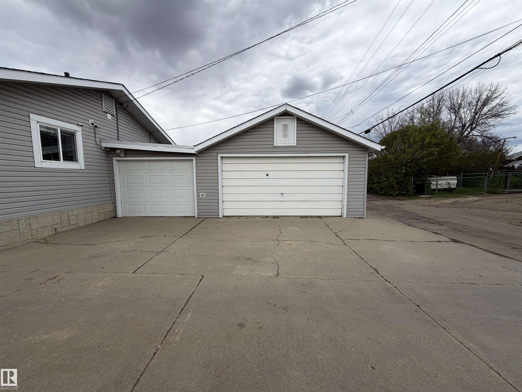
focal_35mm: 14
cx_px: 261
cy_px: 196
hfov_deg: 102.1
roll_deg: +0.9
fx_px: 211
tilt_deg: -4.5
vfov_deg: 85.7
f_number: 2.2
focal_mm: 2.22
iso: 20
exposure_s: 1/770
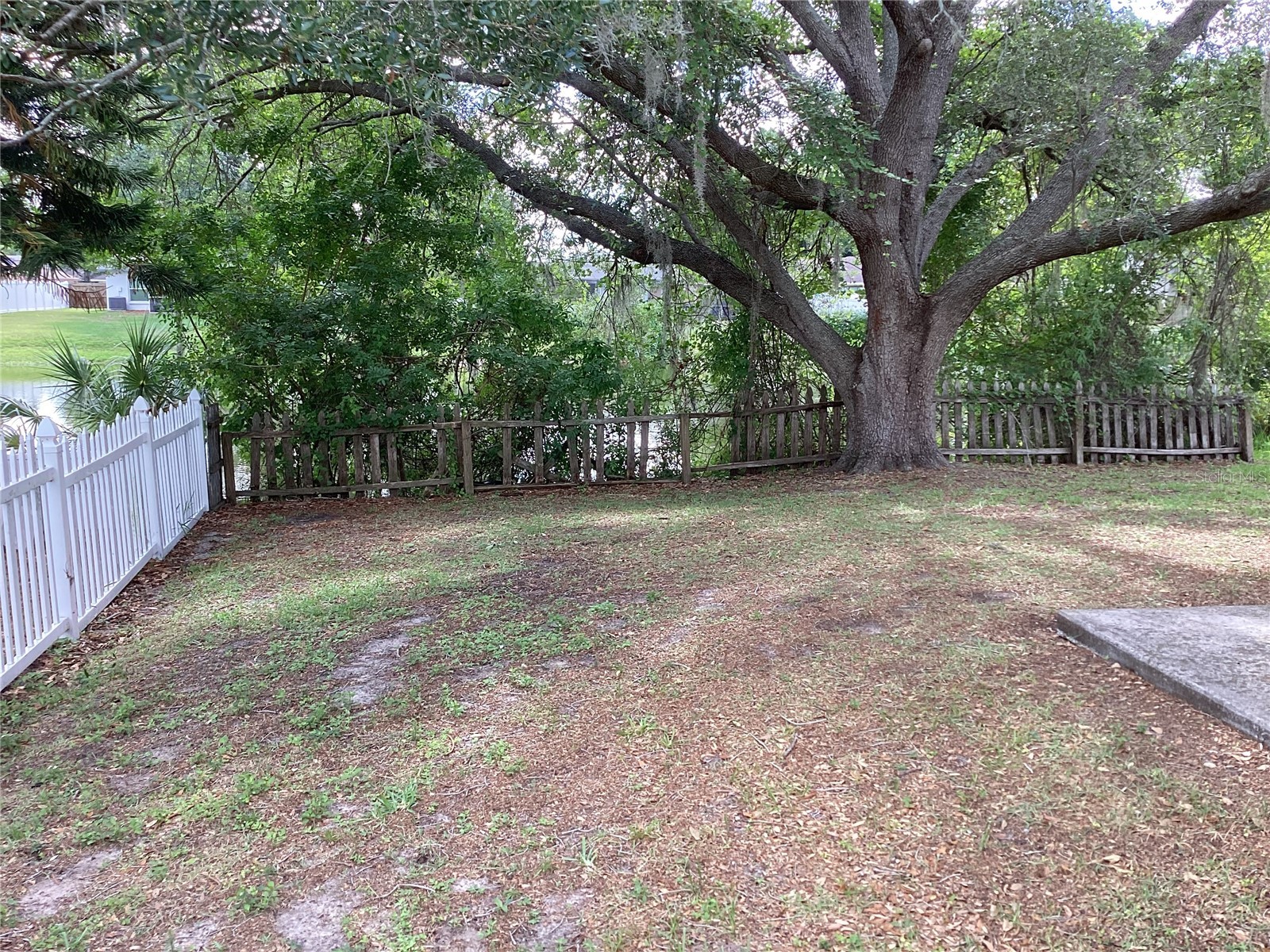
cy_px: 476
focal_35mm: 31
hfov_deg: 58.4
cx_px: 635
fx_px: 1137
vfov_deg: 45.4
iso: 50
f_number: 2.4
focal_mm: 3.3
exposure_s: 1/120
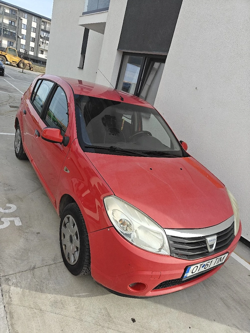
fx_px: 231
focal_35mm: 24
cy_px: 166
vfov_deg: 71.6
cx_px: 125
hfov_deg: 56.8
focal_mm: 5.59
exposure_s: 1/1000
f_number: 1.8
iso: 50
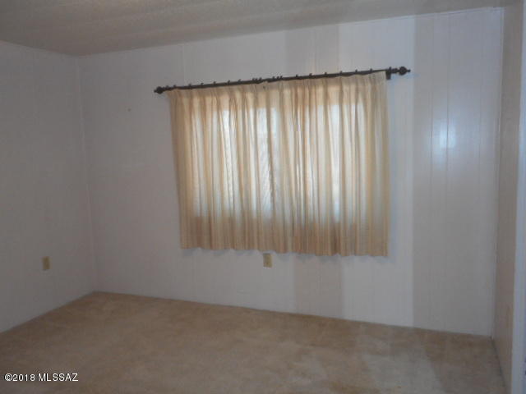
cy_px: 197
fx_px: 441
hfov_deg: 61.7
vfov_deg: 48.2
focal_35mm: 29
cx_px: 263
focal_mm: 5.2
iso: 280
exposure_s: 1/25
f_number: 4
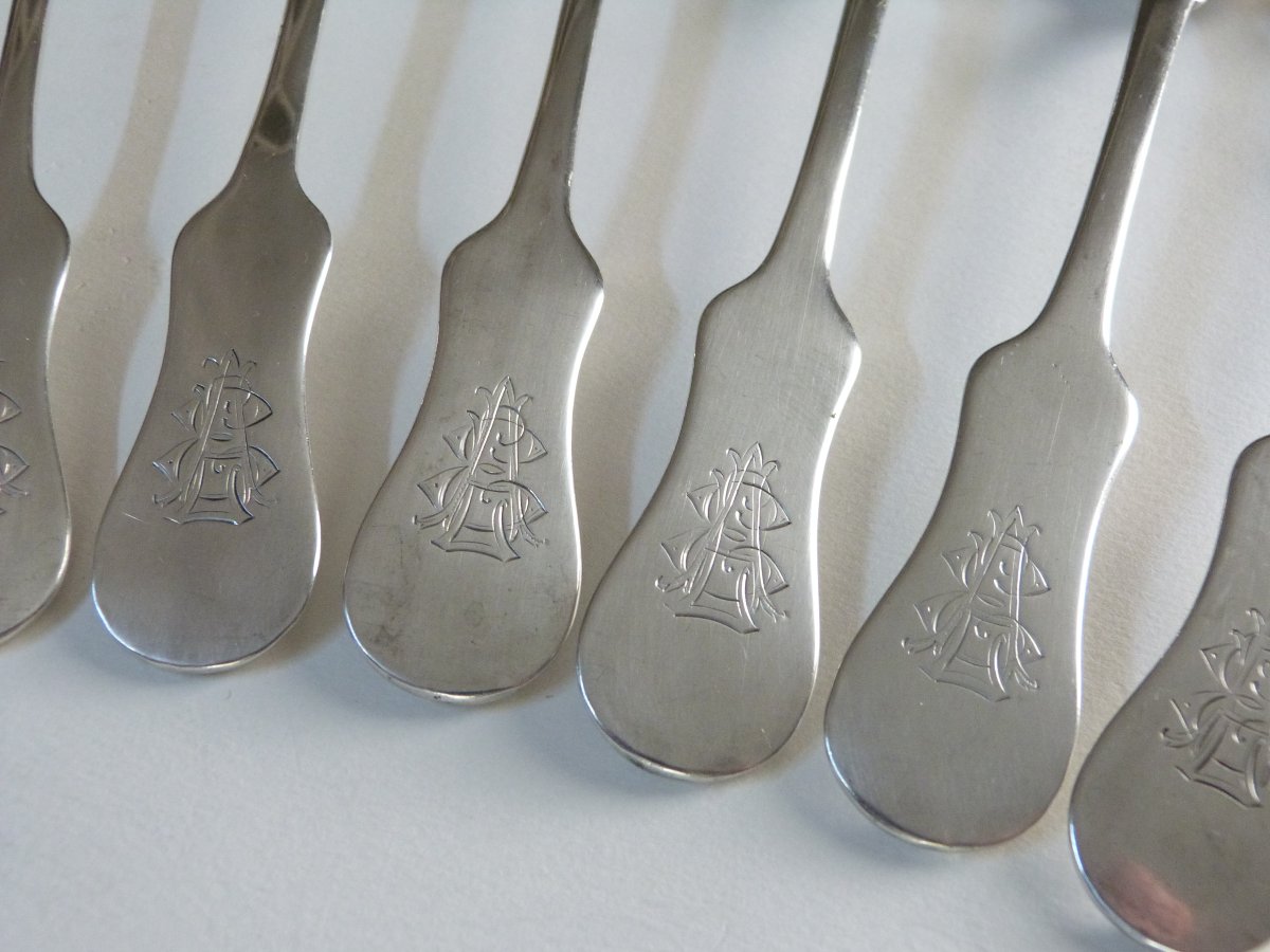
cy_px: 476
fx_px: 1468
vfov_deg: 36.0
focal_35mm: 40
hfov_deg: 46.8
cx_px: 635
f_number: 3.1
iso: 400
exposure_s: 1/25
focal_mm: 7.1
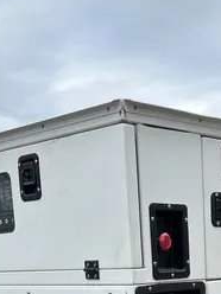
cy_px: 367
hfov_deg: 18.9
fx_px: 655
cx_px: 182
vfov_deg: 22.9
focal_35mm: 77
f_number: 1.5
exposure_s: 1/4274
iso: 50
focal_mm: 5.7
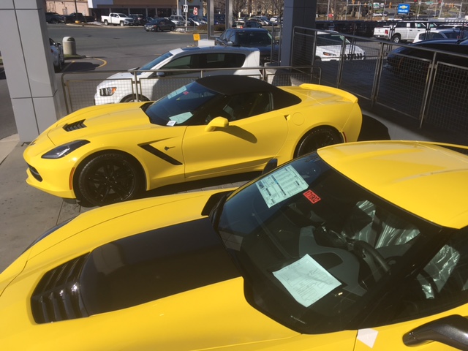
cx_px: 234
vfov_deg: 48.2
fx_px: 392
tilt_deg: -21.7
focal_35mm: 29
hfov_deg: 61.7
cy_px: 176
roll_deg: -0.6
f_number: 2.2
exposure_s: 1/1923
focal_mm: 4.15
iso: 25
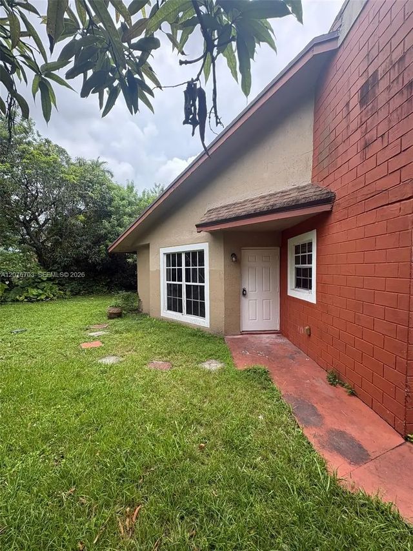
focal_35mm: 14
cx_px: 206
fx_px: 223
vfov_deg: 102.1
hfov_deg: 85.7
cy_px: 276
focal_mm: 2.22
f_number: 2.2
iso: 64
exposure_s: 1/578
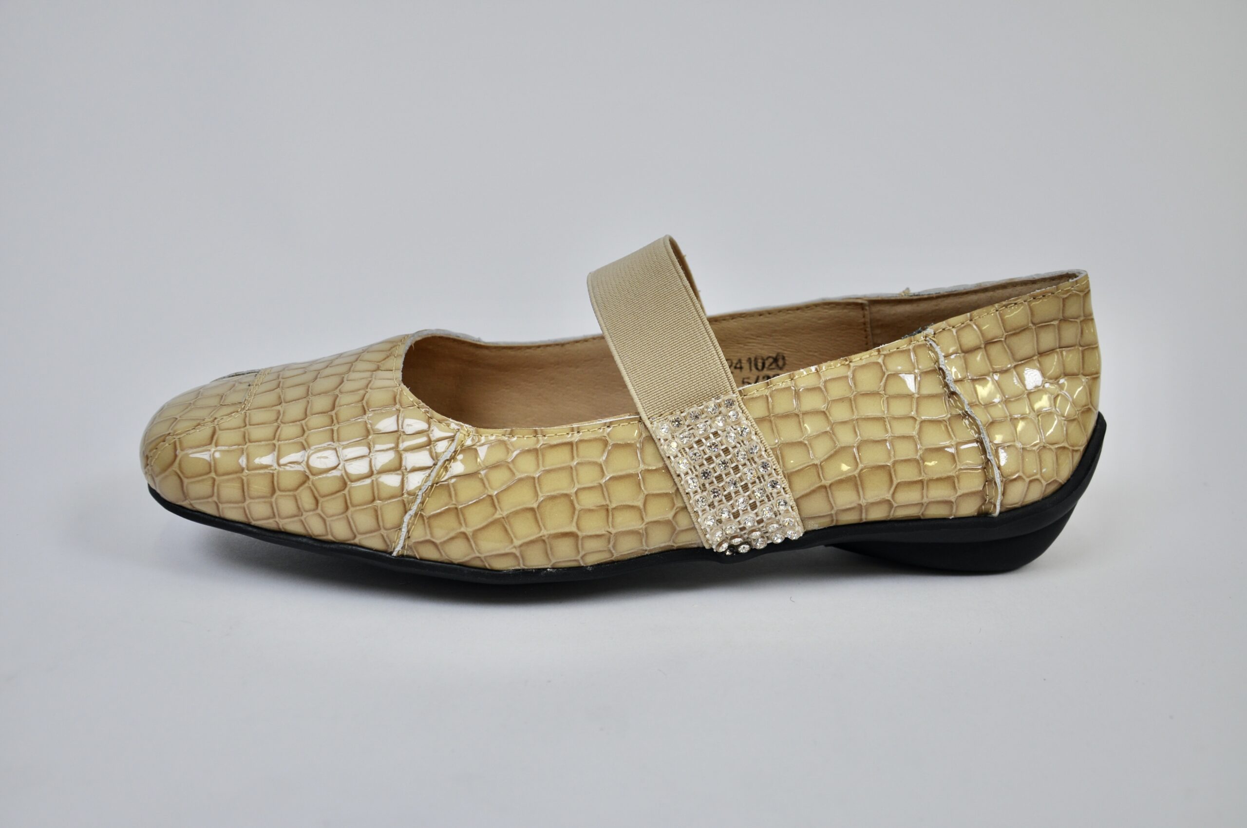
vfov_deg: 34.1
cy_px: 414
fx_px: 1349
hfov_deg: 49.6
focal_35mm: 39
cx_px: 624
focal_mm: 26
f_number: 5.6
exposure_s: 1/30
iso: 200
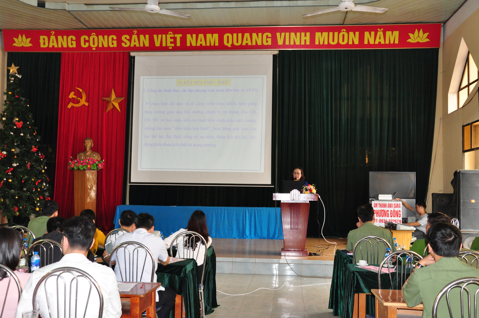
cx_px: 240
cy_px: 159
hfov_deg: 53.2
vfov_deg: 36.8
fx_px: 478
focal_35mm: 36
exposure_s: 1/60
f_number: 5.6
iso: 800
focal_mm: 24
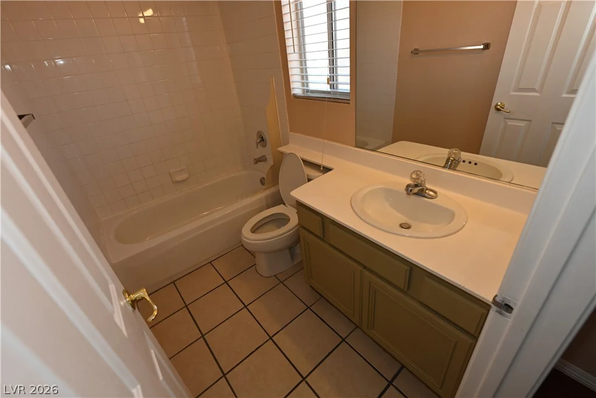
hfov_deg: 96.7
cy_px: 199
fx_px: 265
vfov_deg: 73.8
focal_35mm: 16
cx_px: 298
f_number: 5.6
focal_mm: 16
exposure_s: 1/125
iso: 200
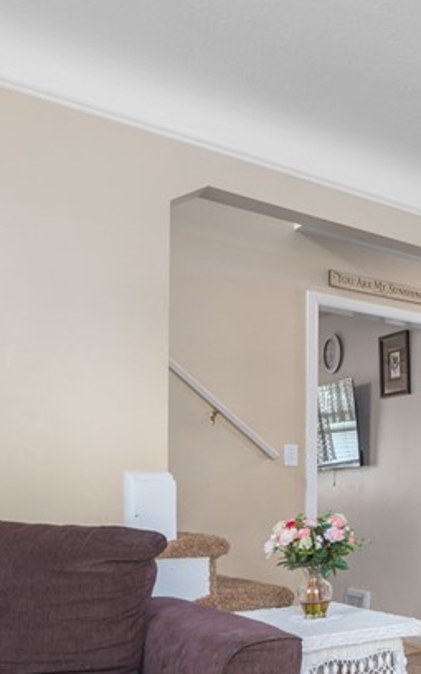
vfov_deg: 49.1
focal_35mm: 38
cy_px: 521
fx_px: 698
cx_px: 582
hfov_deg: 26.8
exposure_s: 1/60
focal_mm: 14
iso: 200
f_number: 8
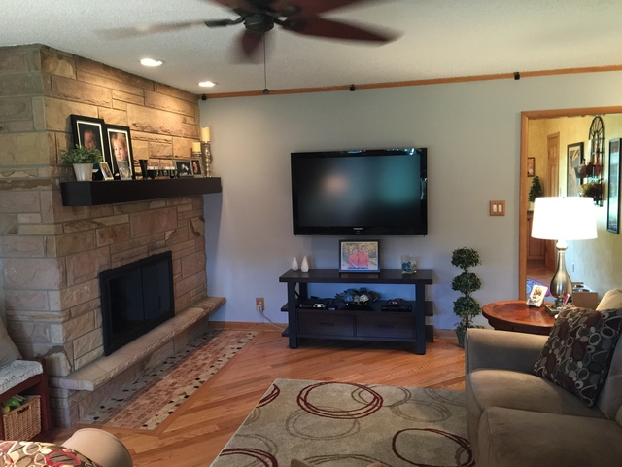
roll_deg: +0.9
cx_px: 311
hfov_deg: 61.7
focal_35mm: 29
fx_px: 521
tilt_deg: -7.4
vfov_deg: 48.2
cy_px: 234
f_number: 2.2
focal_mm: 4.15
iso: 125
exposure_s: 1/10
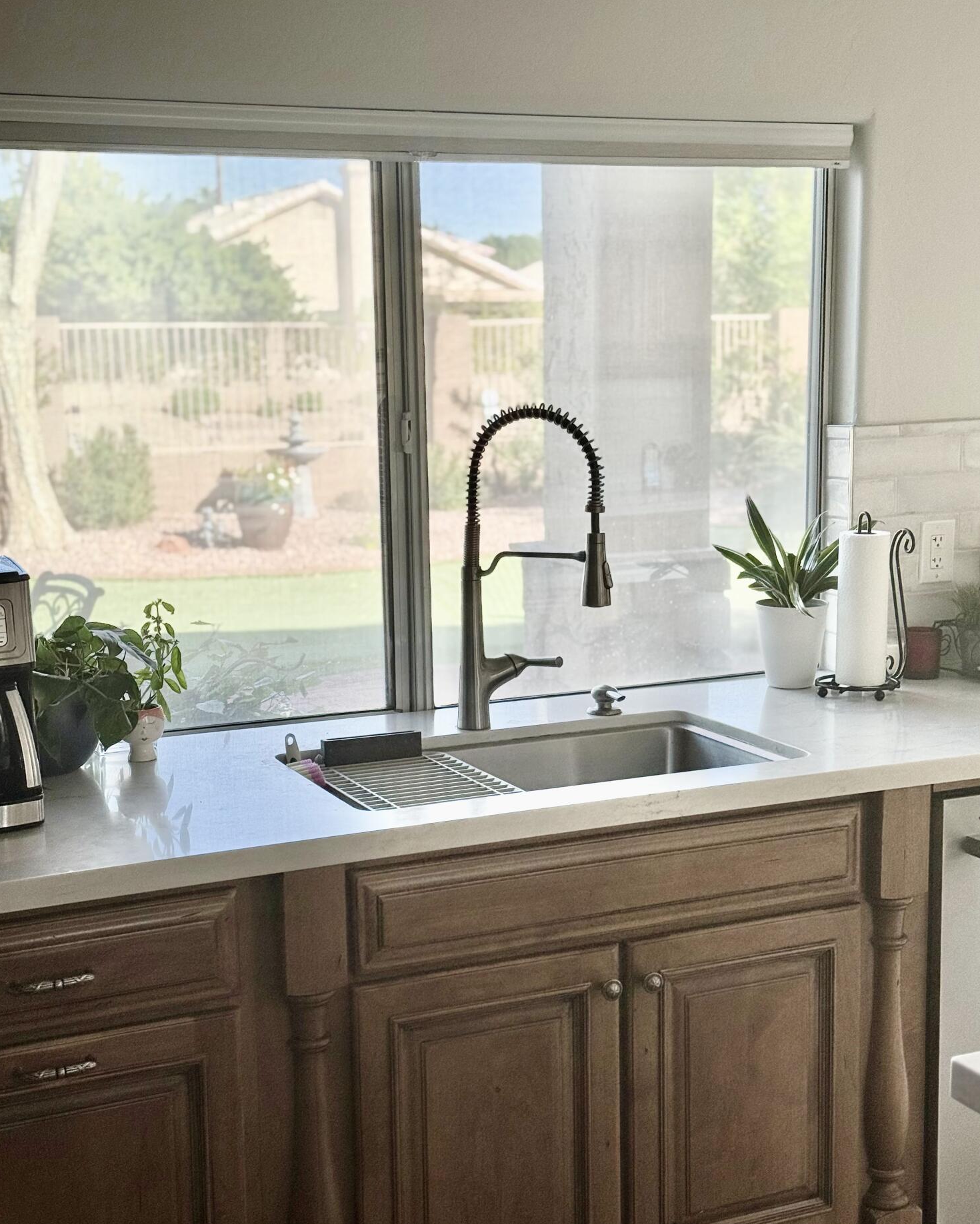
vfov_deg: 36.6
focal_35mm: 51
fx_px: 1849
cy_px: 663
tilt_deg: -10.5
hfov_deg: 29.7
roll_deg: +0.6
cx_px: 497
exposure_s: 1/121
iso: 64
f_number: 1.78
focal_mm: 6.76
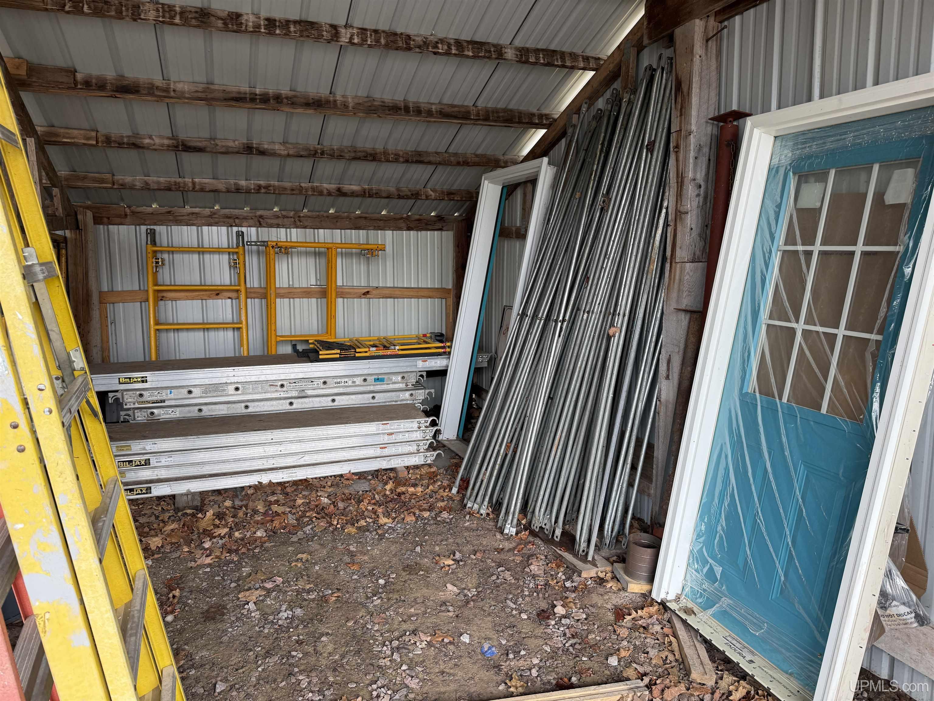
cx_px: 467
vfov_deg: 56.8
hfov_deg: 71.6
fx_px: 648
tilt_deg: -4.0
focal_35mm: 24
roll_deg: -0.4
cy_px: 350
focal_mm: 6.76
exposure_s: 1/121
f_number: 1.78
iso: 80
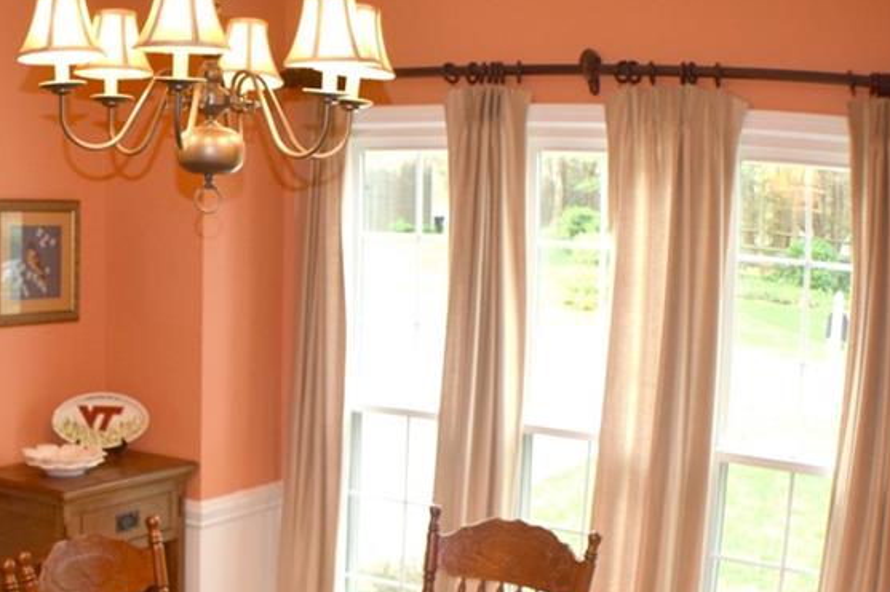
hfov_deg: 28.8
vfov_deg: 19.4
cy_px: 512
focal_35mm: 69
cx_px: 217
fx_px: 1703
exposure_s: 1/80
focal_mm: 25
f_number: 4.5
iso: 800
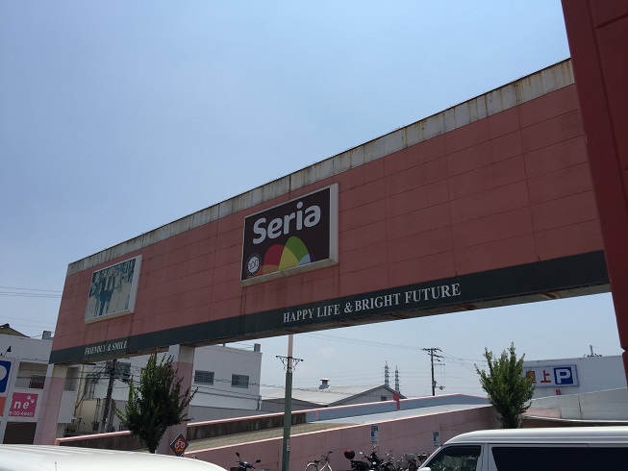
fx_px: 526
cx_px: 314
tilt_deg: +20.5
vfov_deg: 48.2
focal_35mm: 29
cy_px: 236
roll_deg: -3.2
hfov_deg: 61.7
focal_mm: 4.15
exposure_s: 1/2825
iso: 32
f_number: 2.2
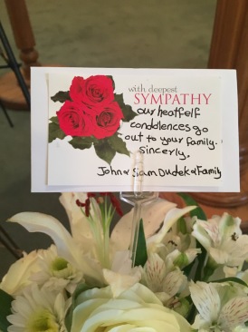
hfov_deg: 48.2
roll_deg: +3.6
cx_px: 124
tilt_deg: -42.1
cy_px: 166
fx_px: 277
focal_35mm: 29
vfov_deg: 61.7
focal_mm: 4.15
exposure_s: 1/15
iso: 250
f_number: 2.2
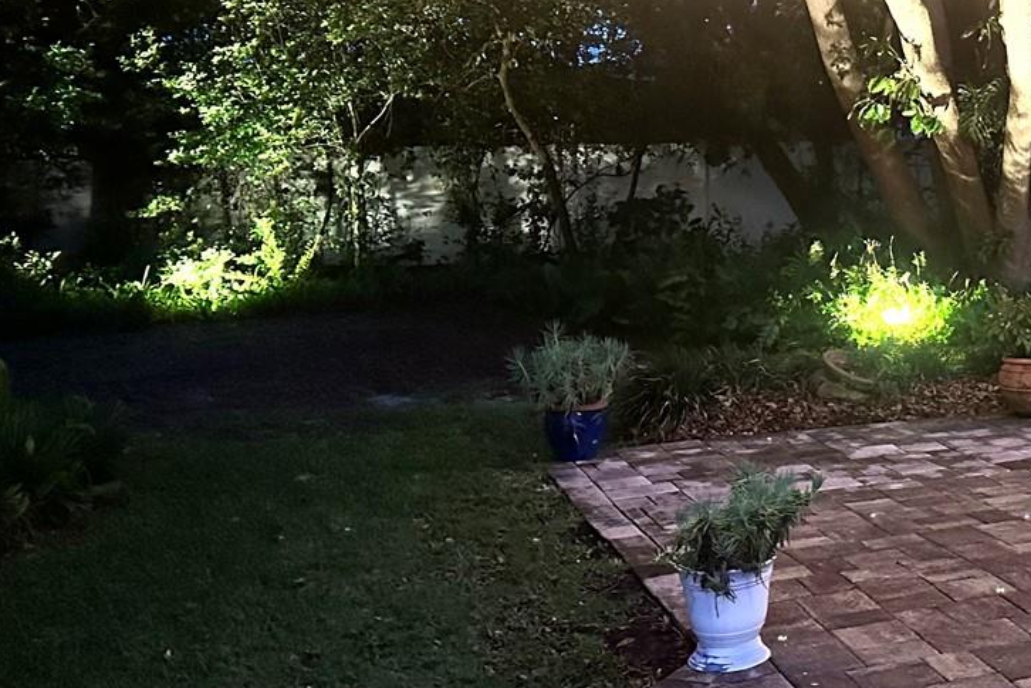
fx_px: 1575
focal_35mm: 55
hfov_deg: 33.8
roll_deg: +0.2
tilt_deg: -1.9
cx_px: 970
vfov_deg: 24.4
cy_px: 188
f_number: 1.78
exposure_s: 1/30
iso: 1600
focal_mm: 6.86
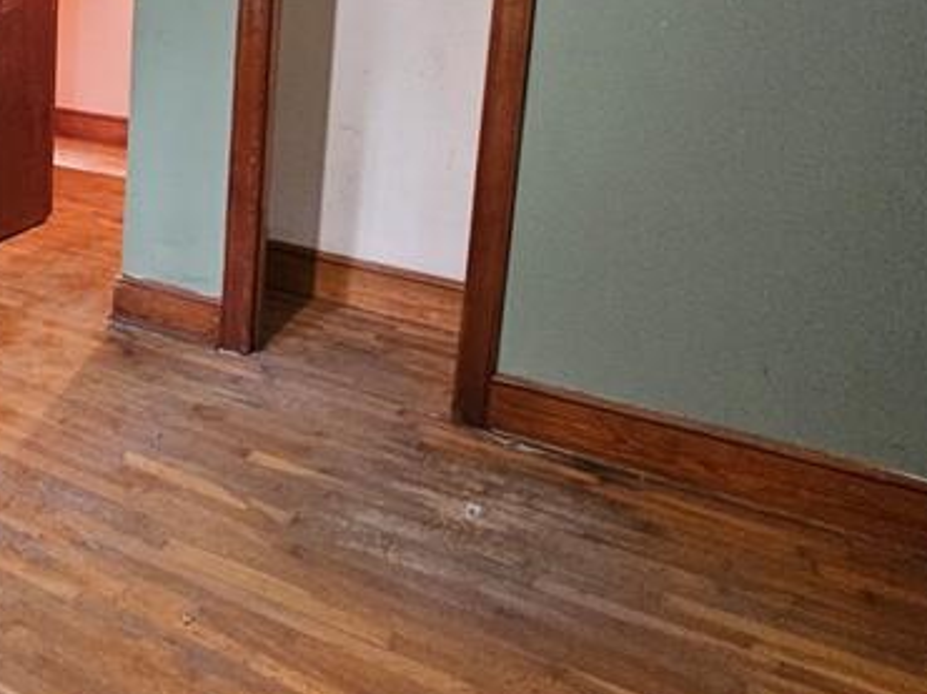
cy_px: 90
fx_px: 963
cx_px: -78
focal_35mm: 36
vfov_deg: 37.4
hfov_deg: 41.6
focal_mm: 2.2
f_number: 2.2
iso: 640
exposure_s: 1/30
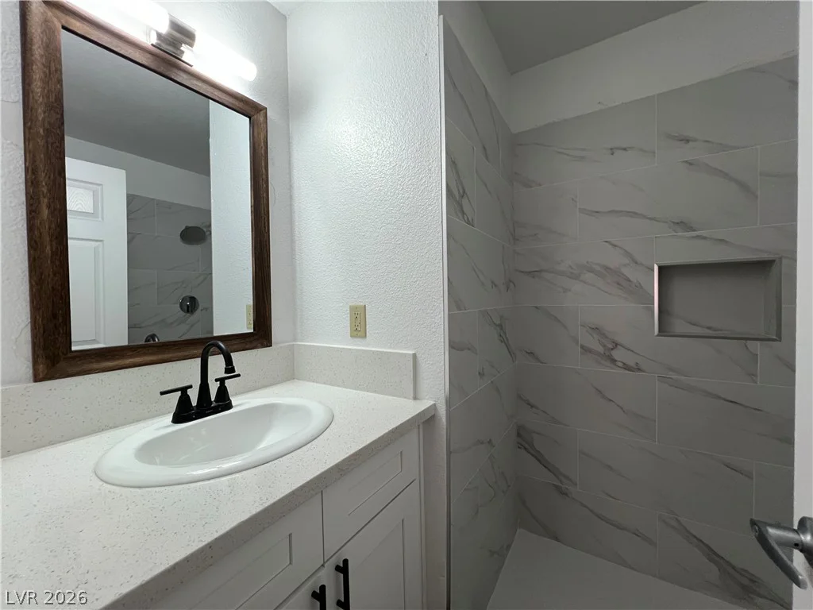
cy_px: 305
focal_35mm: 13
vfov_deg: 89.9
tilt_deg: -2.5
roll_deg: +1.3
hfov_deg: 106.2
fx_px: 305
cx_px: 406
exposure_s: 1/60
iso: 400
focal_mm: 1.57
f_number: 1.8
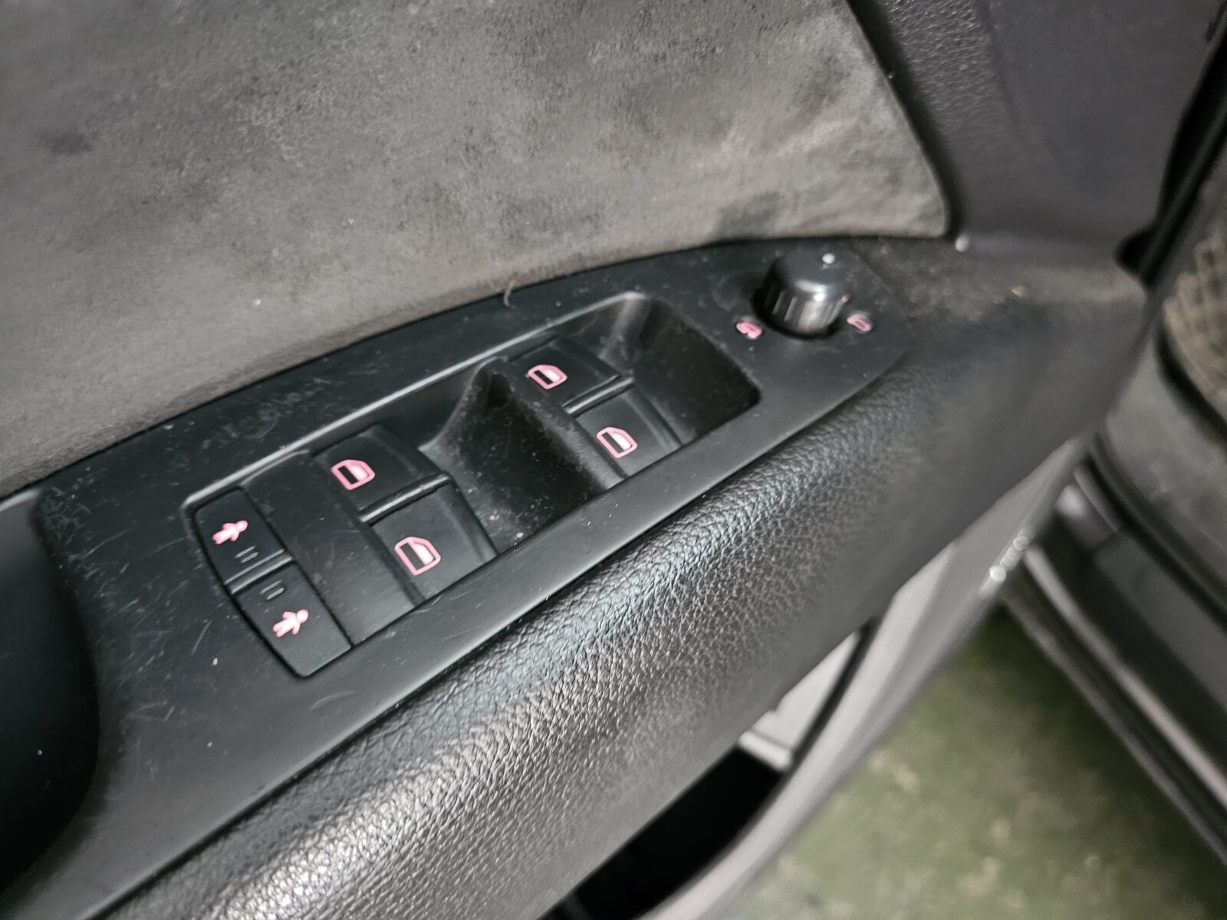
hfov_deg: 73.9
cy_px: 460
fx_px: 815
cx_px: 614
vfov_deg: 58.9
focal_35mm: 23
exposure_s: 1/25
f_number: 1.7
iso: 1000
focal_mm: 6.3
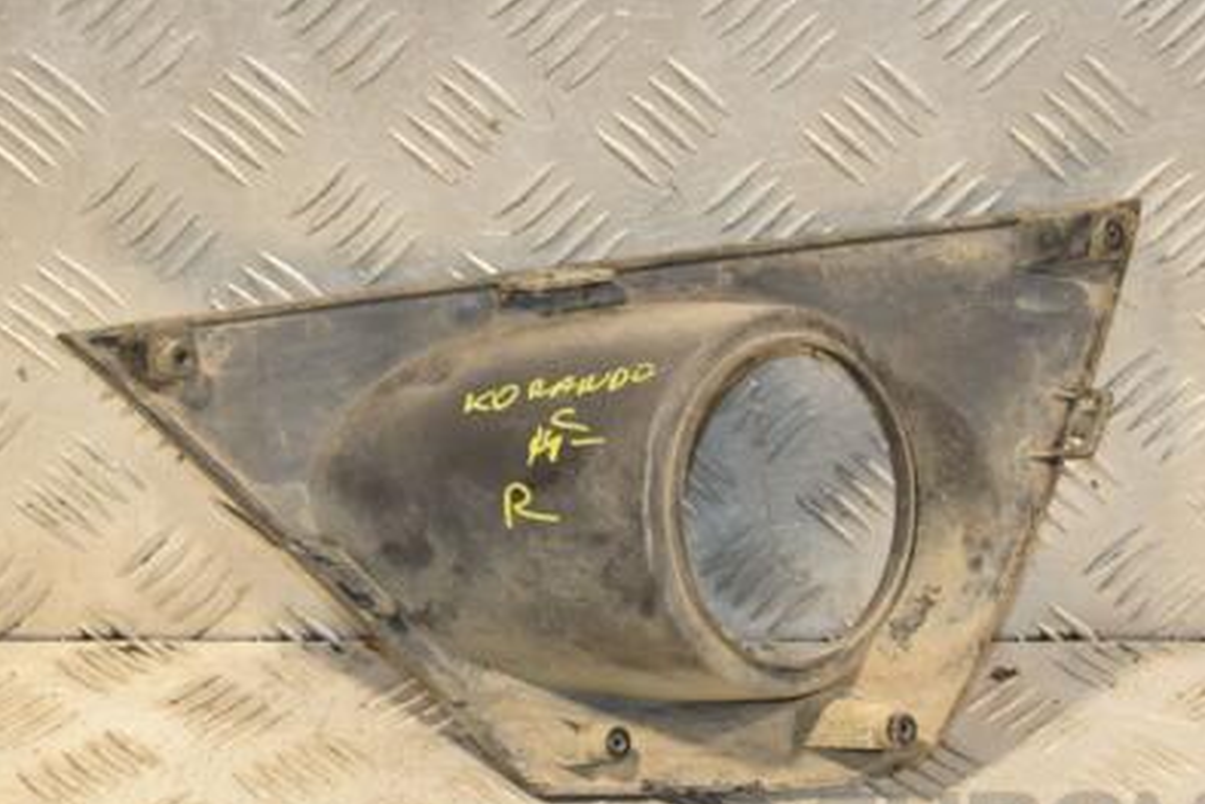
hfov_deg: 19.8
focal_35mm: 103
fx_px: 3441
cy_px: 431
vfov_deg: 13.3
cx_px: 758
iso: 800
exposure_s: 1/200
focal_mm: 45
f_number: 6.3
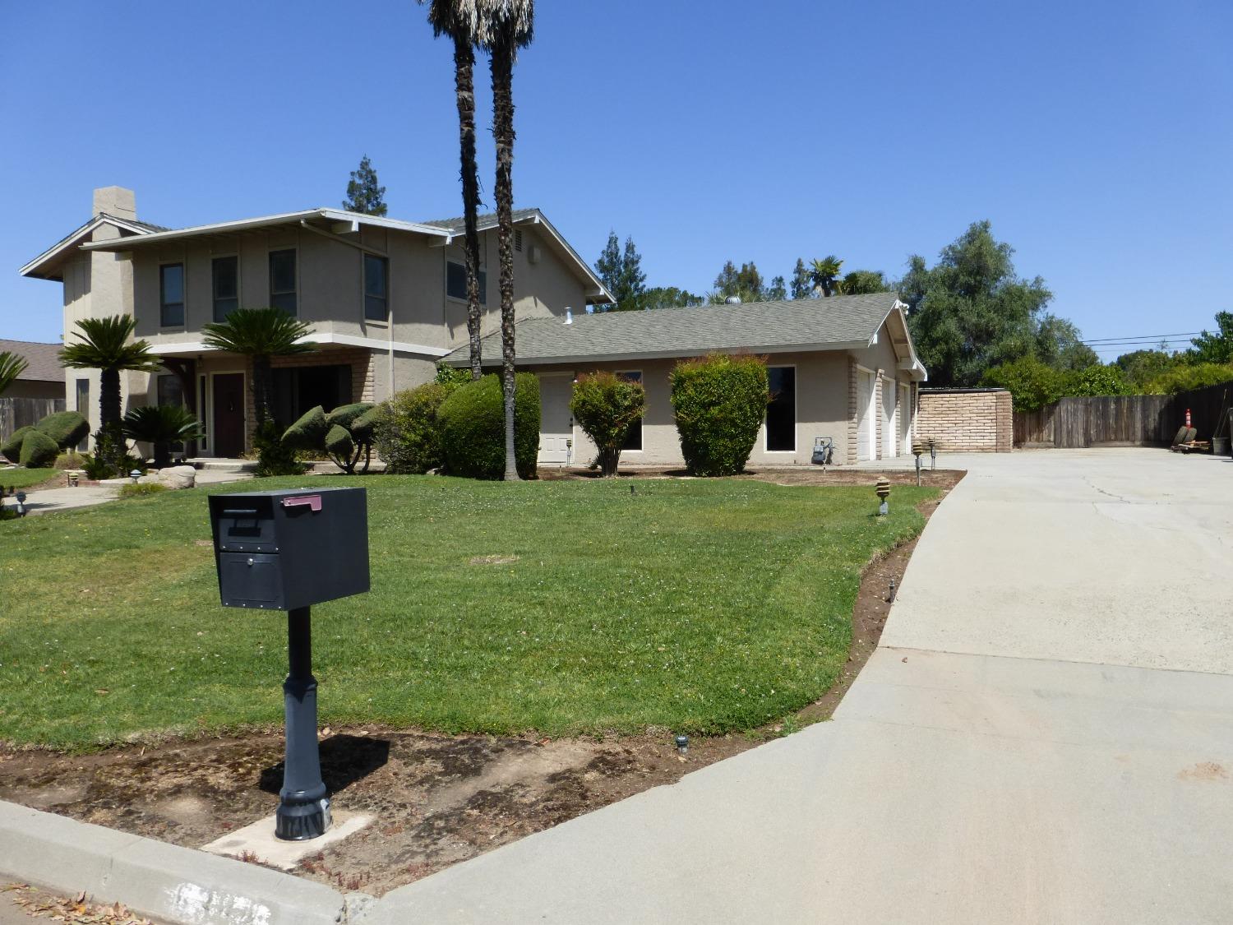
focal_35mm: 25
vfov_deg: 54.9
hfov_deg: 69.4
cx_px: 616
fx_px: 890
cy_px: 462
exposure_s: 1/800
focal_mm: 4.3
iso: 100
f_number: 4
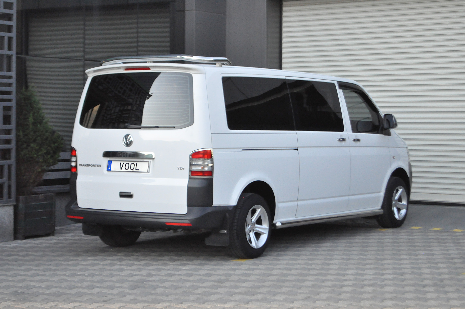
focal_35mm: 82
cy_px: 154
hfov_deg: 24.6
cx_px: 232
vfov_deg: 16.5
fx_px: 1064
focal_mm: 55
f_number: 6.3
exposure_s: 1/1600
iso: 2500
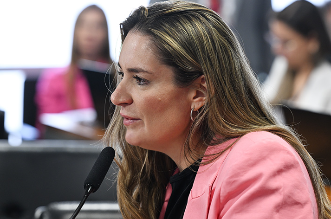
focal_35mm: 187
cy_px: 110
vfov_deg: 7.3
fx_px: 1716
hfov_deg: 11.0
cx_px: 170
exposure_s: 1/60
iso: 800
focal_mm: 155
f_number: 4.5
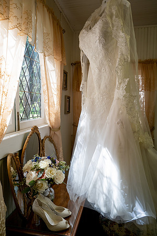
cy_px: 118
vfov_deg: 71.5
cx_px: 78
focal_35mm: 25
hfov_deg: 51.3
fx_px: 164
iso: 500
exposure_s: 1/250
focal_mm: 25
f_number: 5
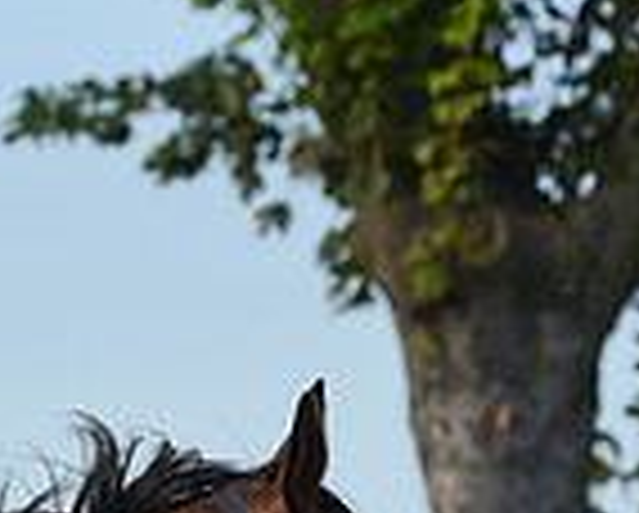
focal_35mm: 671
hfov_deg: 2.9
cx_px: -464
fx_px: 12707
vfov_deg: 2.3
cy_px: 772
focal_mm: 175
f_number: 5.6
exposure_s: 1/2000
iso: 400
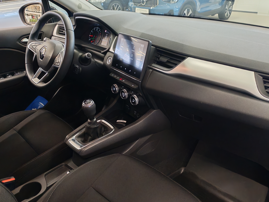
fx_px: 241
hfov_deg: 58.4
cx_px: 134
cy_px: 101
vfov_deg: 45.4
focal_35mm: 31
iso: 1250
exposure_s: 1/100
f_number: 1.9
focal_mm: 6.12
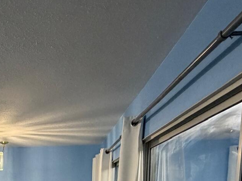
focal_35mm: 45
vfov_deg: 26.5
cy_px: 245
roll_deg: -2.4
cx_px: 19
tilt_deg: -8.5
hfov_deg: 38.8
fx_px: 315
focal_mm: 2.22
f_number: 2.2
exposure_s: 1/60
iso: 320
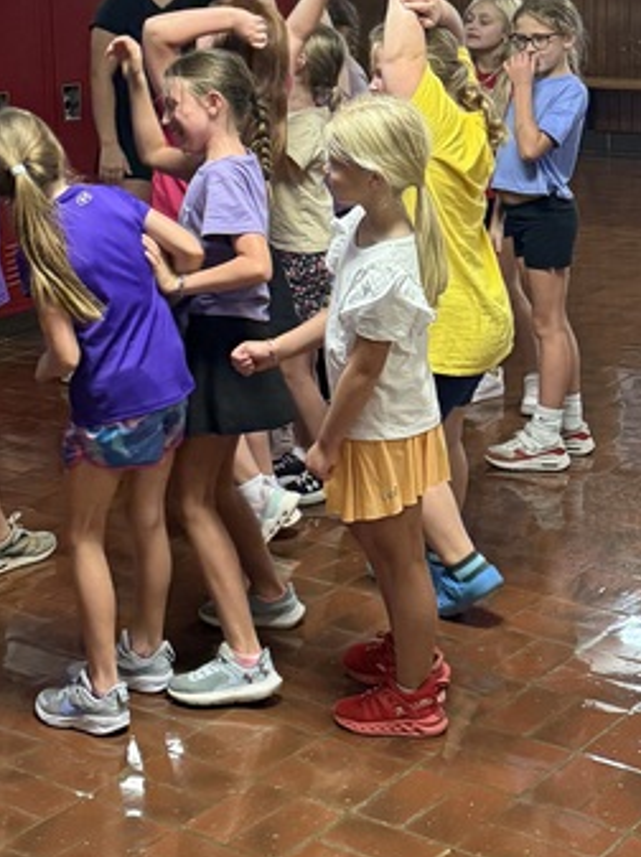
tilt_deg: -5.9
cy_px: 114
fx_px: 1806
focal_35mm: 73
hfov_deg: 20.1
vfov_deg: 26.0
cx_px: 280
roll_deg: +1.0
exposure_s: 1/60
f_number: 1.78
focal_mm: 6.76
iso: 400
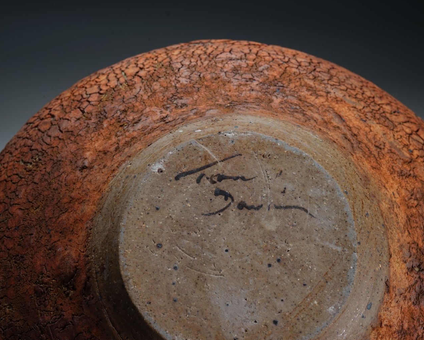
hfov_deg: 33.0
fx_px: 716
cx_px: 235
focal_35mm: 57
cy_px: 170
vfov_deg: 26.7
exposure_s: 1/6
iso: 50
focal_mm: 50
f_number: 16
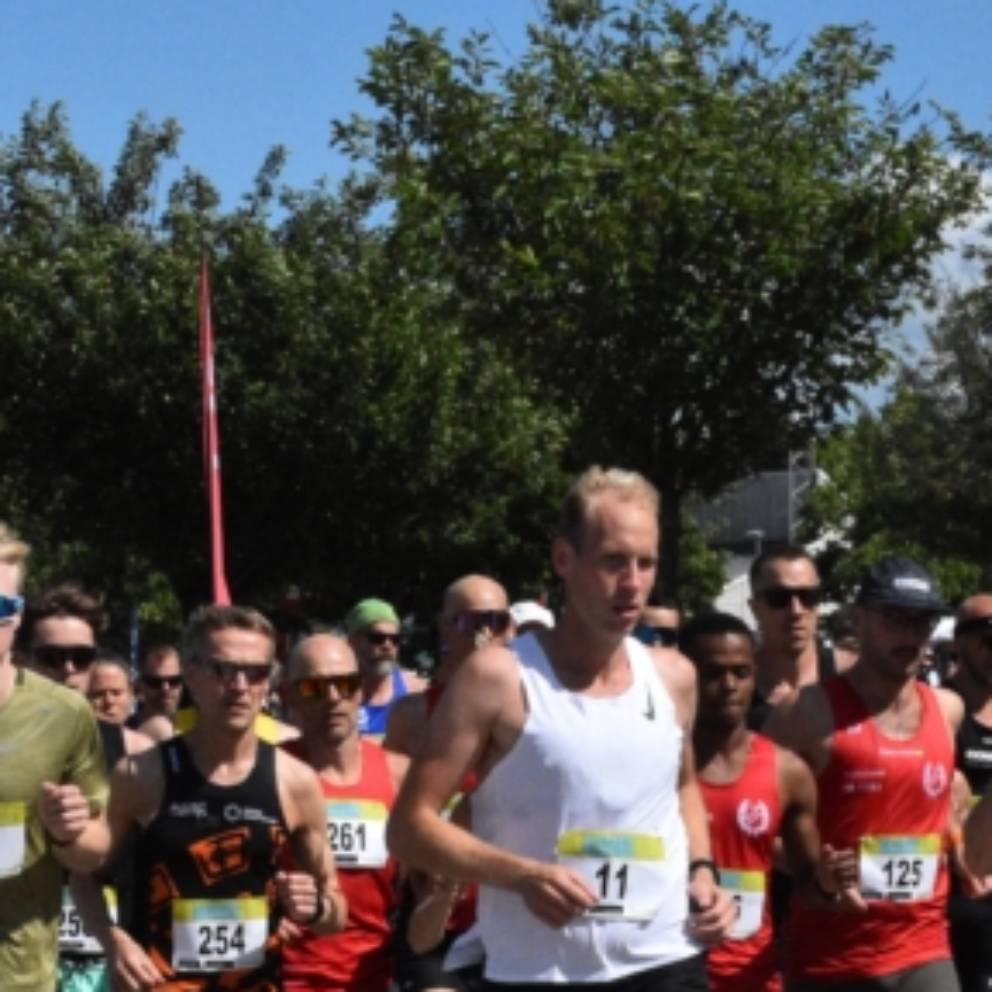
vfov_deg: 10.3
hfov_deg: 10.3
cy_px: 775
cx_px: 207
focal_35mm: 170
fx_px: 5512
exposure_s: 1/3200
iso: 2500
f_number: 13
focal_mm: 50
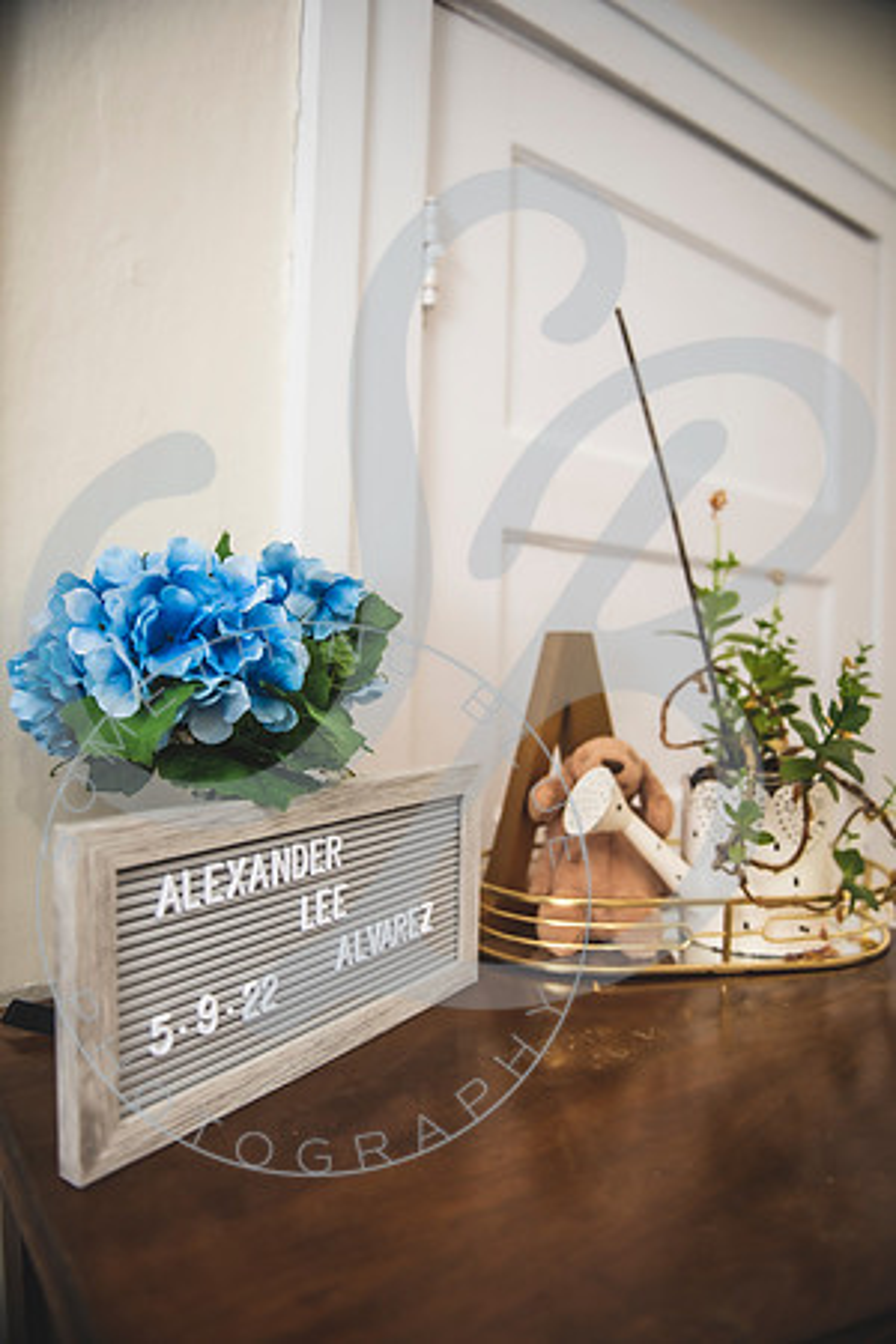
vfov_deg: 73.7
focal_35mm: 24
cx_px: 448
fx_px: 896
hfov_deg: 53.1
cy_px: 672
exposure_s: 1/160
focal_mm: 24
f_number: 2.8
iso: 640
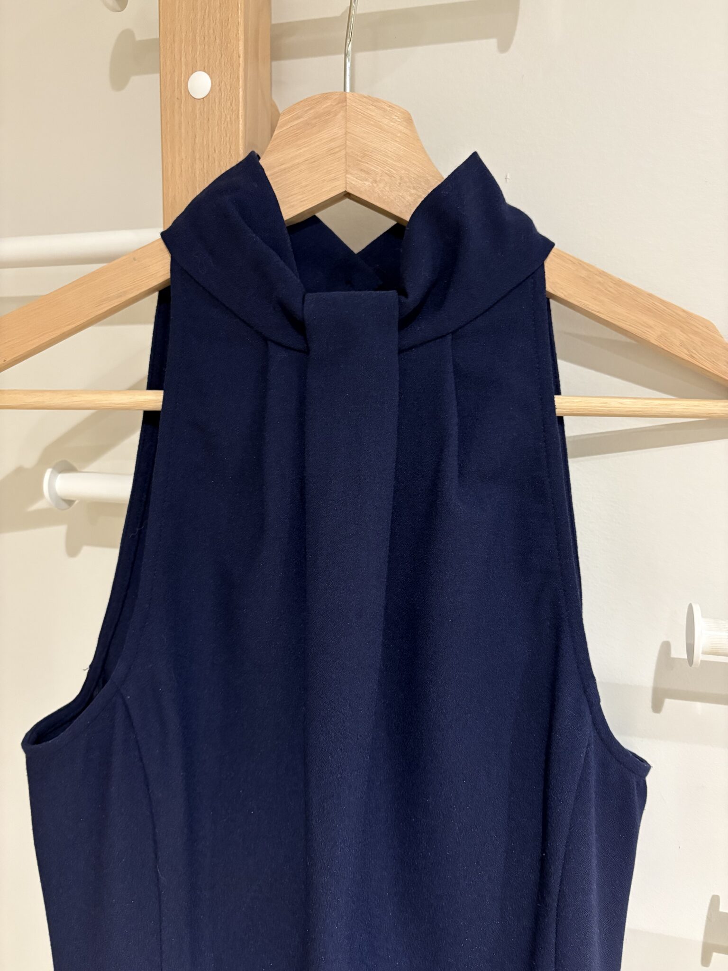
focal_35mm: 26
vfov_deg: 67.3
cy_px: 486
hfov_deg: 53.1
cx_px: 364
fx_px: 729
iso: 500
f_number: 1.6
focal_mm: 5.96
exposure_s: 1/30
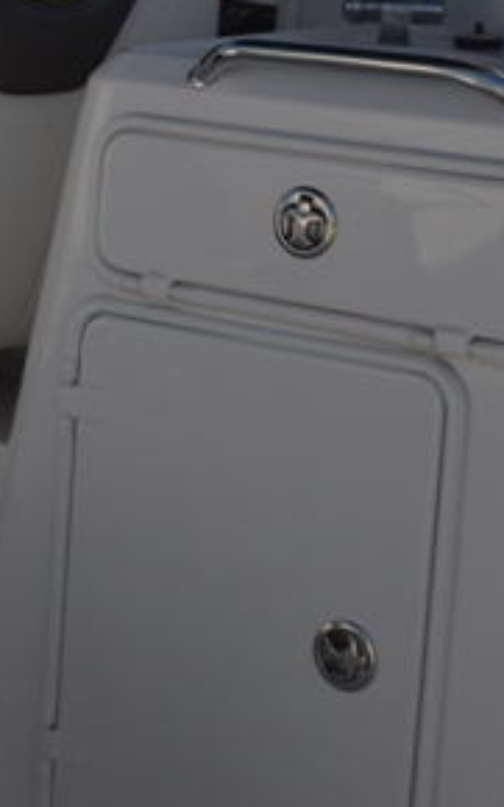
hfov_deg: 13.5
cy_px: 178
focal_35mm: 95
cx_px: -11
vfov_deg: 21.6
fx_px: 2090
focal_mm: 20
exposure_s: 1/3200
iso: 110
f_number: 3.5
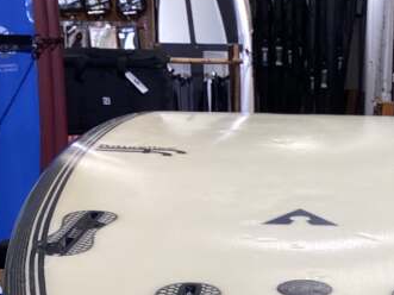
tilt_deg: -16.8
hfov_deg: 25.6
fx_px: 853
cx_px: 306
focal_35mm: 75
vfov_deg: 18.9
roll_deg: -0.7
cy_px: 320
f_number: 2.4
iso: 50
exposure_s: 1/50
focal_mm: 3.3
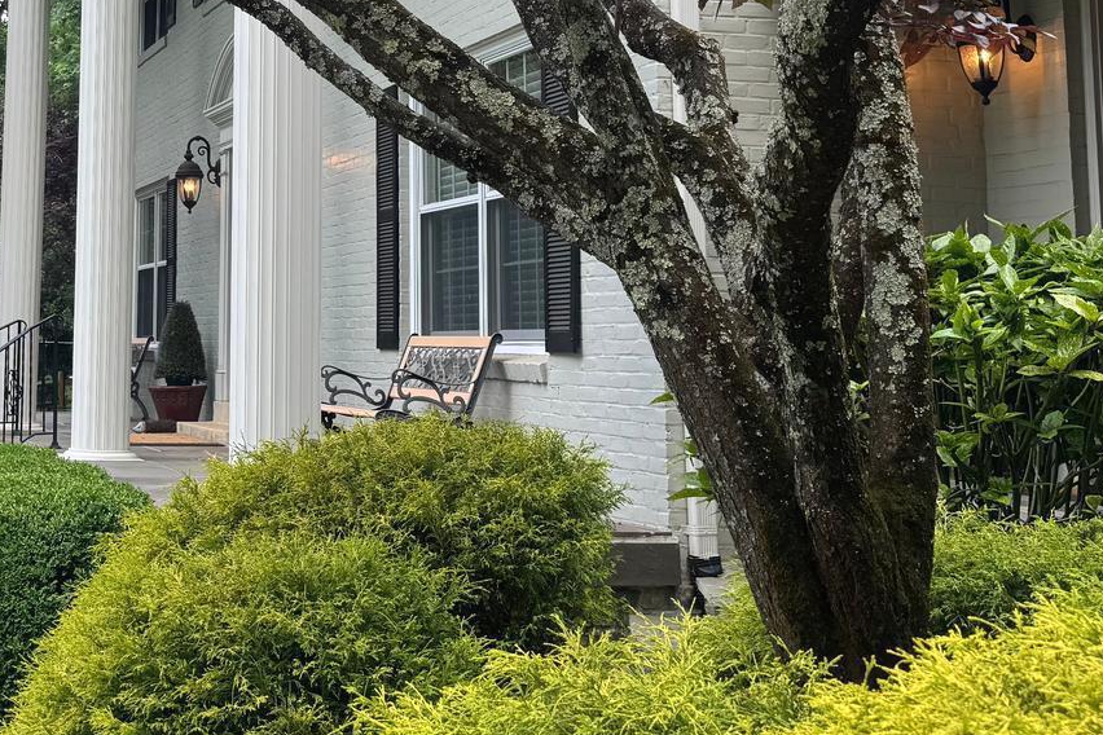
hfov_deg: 32.2
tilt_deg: +7.5
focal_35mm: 60
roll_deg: -0.8
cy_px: 96
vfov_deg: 22.2
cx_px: 167
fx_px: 1838
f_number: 1.78
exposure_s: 1/419
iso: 80
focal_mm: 6.76
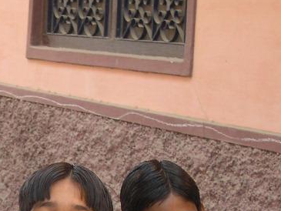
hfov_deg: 11.2
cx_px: -45
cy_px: 269
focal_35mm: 174
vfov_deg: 8.4
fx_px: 1413
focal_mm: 13.2
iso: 100
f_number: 3.5
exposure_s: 1/51.4
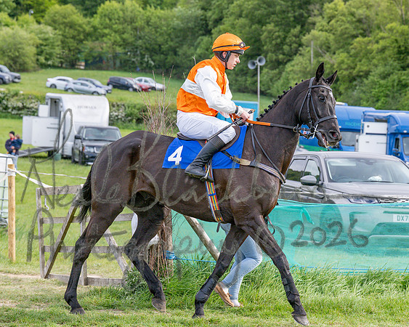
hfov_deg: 12.4
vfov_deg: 9.9
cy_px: 160
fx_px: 1884
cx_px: 200
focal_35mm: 156
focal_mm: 82
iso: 400
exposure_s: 1/1250
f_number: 4.5
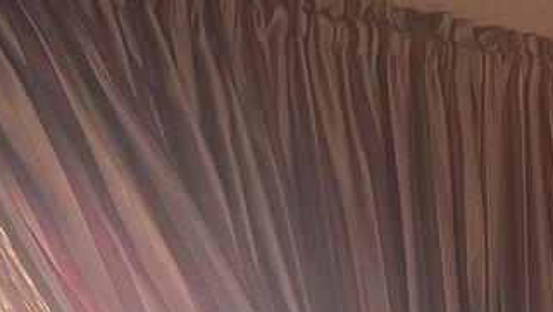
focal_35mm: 141
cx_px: 756
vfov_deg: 7.6
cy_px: 924
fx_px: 2069
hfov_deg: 14.5
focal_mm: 5.1
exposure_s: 1/60
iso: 100
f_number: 1.6
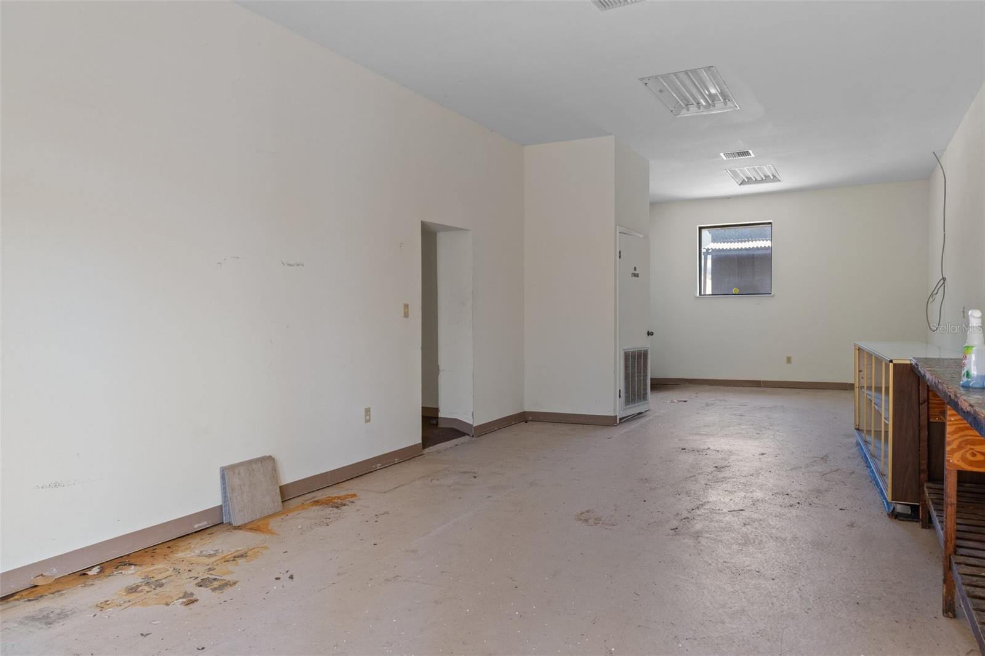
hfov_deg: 77.3
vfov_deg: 56.1
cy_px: 328
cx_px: 492
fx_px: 615
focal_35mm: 22
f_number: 8
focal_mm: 15
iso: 320
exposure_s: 1/2
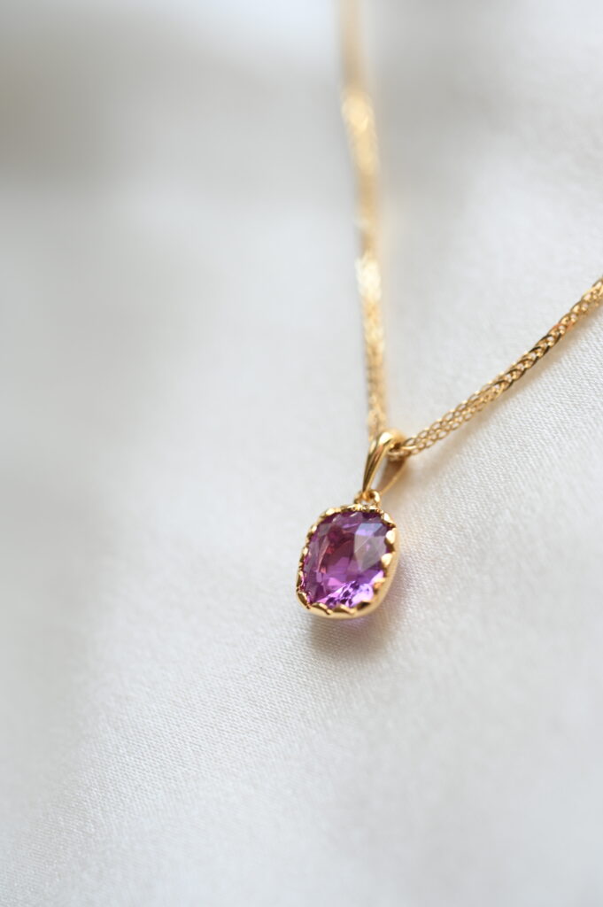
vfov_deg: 39.6
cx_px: 302
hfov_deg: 26.9
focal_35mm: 50
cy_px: 454
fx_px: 1258
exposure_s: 1/60
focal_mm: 50
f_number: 6.3
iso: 100
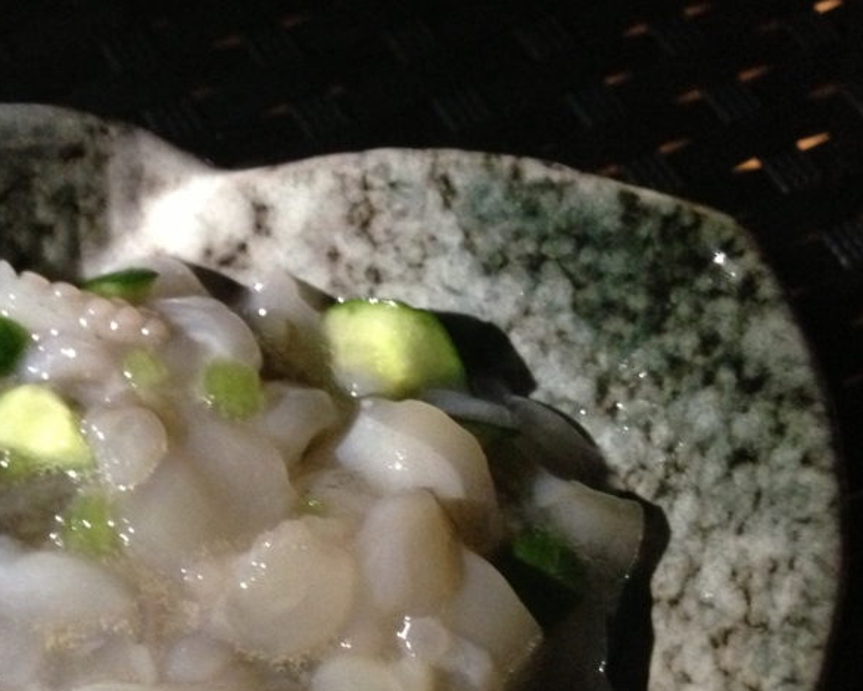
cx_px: 169
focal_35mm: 66
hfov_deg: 28.1
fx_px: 1686
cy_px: 569
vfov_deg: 22.8
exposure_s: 1/15
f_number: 2.4
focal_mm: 4.13
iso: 640
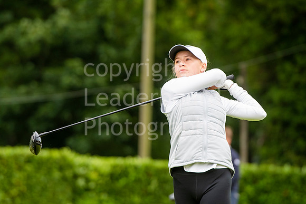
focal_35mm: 300
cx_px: 153
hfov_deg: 6.9
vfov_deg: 4.6
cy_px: 102
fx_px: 2550
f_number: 4
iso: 1250
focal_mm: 200
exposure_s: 1/1000
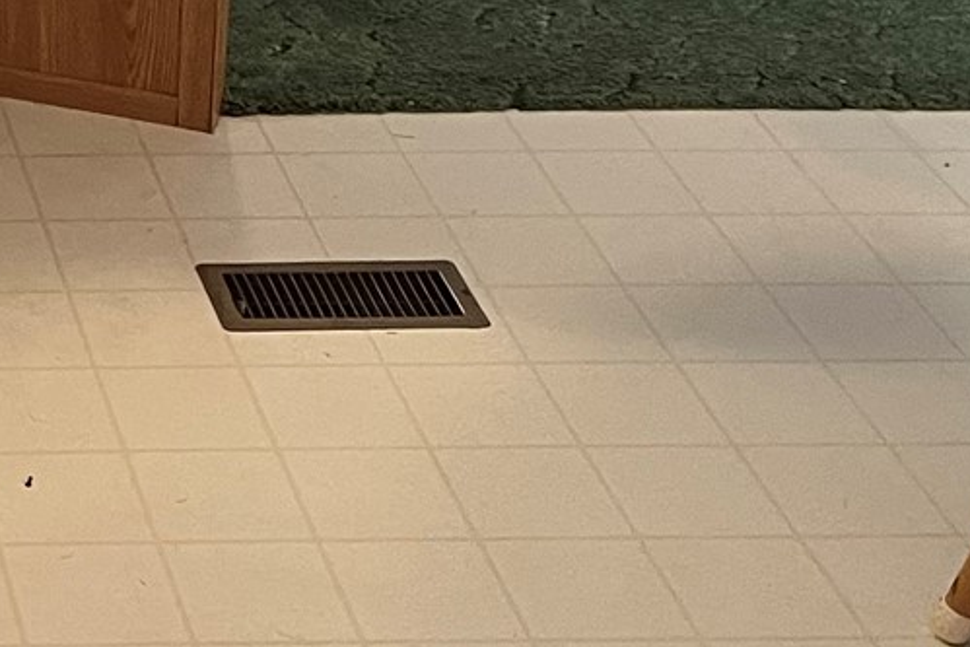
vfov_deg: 11.5
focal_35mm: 111
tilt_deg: -15.8
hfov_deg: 16.9
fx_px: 2992
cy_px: -501
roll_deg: -1.3
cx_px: -435
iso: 160
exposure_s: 1/60
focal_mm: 5.1
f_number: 1.6
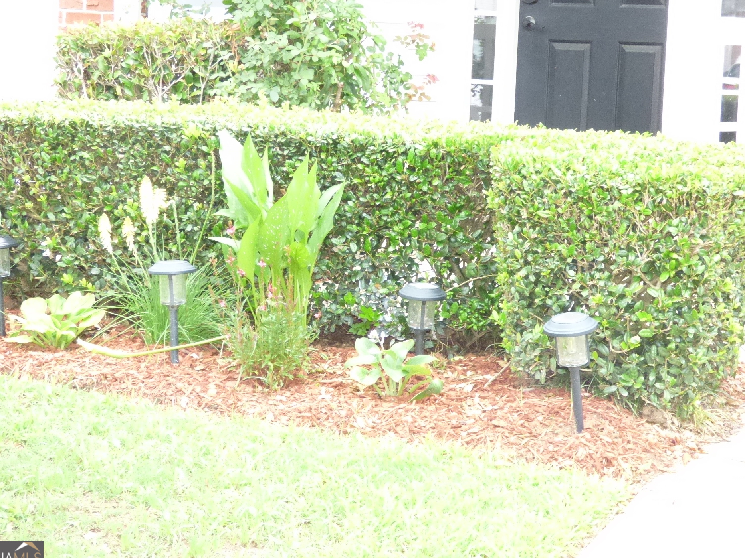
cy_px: 265
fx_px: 1937
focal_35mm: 90
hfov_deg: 21.8
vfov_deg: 16.4
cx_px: 361
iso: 1600
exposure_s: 1/400
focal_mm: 14.74
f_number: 4.5
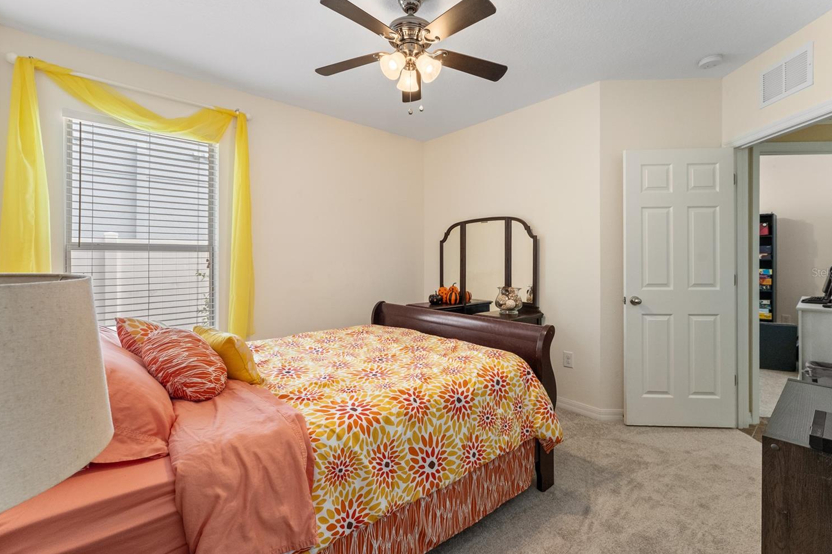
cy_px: 272
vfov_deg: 74.2
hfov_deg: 97.3
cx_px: 416
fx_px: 366
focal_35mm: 16
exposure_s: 1/30
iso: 3200
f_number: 8
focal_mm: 14.8
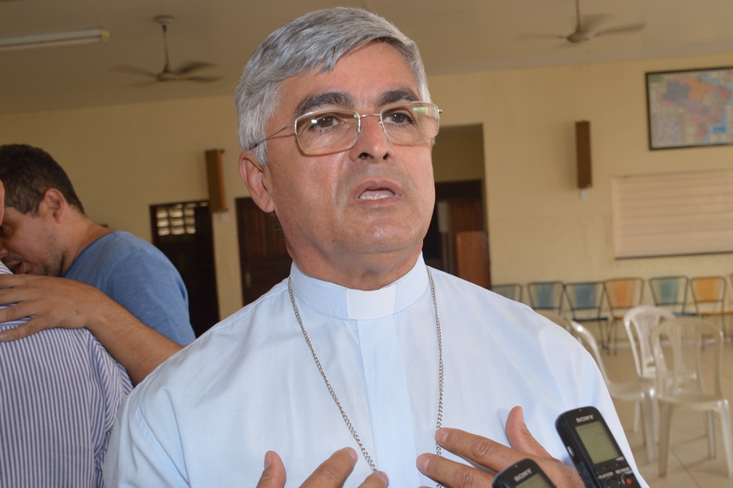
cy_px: 244
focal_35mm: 30
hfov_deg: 61.9
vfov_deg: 43.6
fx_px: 611
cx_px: 366
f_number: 4.5
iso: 280
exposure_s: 1/80
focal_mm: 20
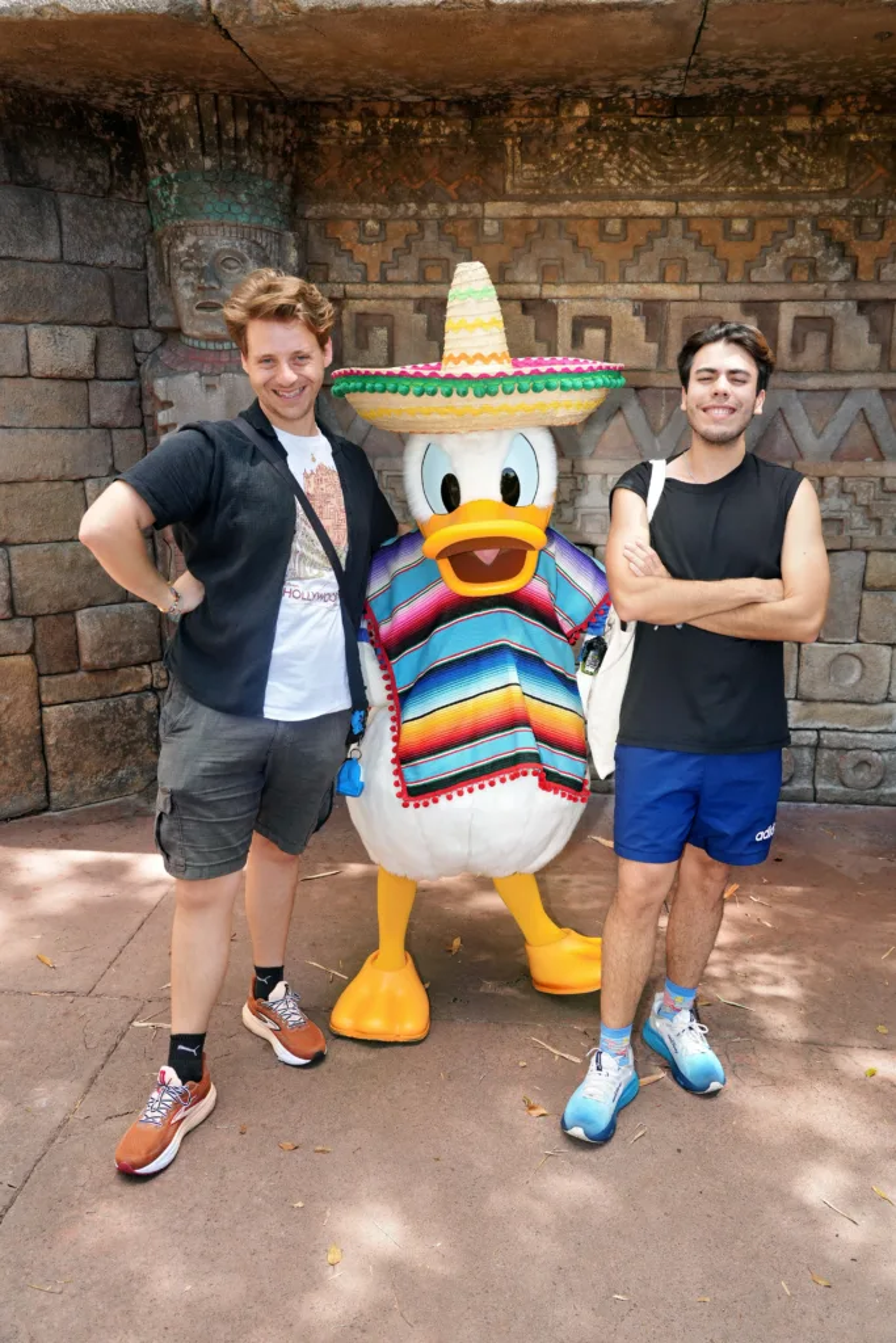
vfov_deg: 67.4
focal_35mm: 27
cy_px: 672
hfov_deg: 47.9
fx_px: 1008
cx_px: 448
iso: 200
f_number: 4.5
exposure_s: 1/200
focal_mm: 27
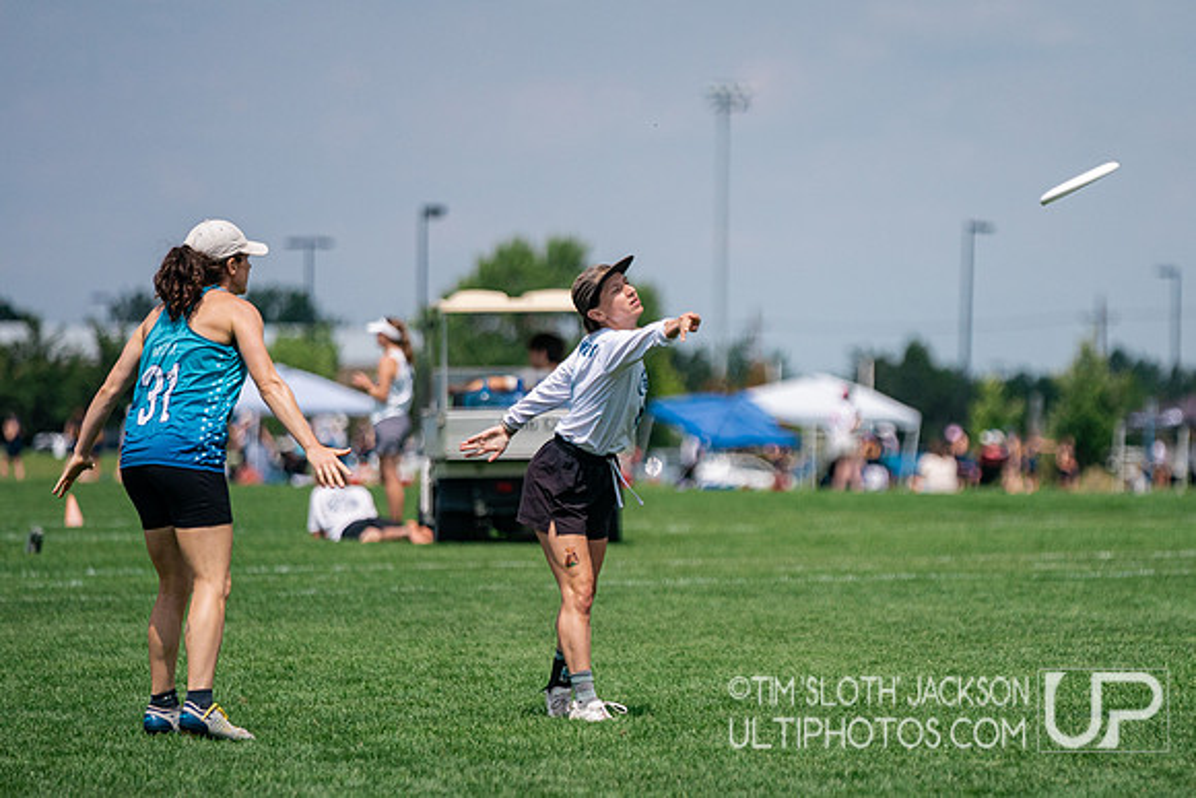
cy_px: 419
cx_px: 776
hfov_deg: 7.5
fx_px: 9103
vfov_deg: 5.0
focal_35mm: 274
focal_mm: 200
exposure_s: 1/16000
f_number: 2.8
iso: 640
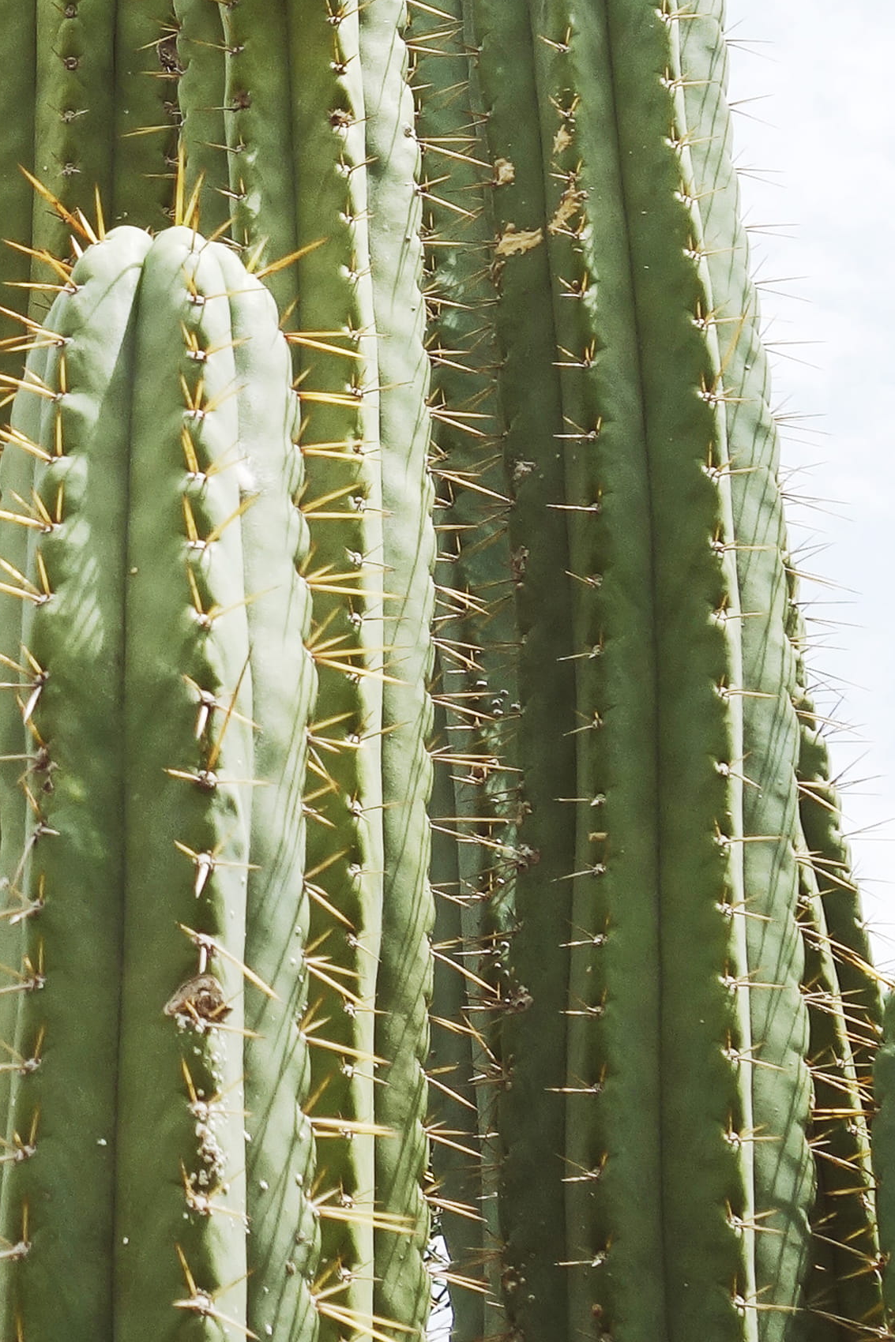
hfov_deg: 10.0
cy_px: 388
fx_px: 4923
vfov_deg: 15.5
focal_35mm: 132
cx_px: -514
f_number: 5.6
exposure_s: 1/500
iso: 125
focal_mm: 15.28
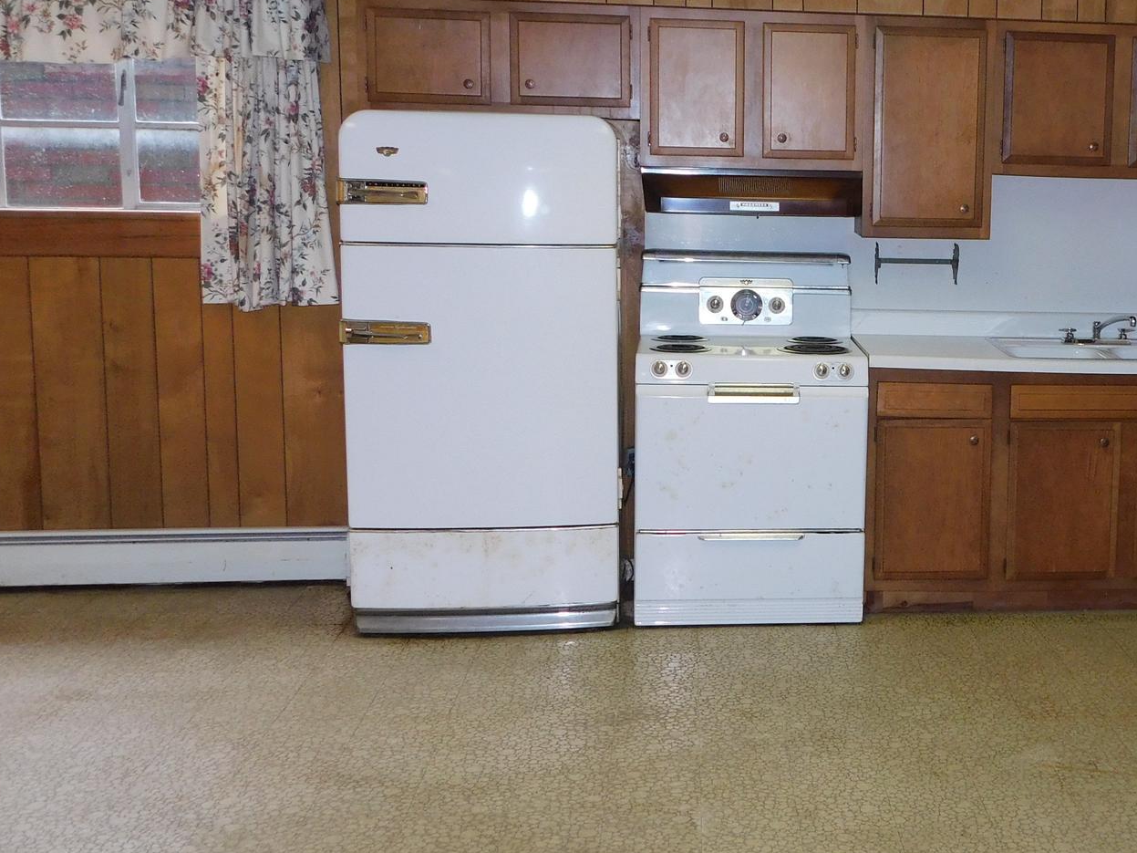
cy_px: 380
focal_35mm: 46
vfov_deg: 31.5
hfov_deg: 39.5
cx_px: 919
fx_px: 1511
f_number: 3.2
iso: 220
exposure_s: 1/30
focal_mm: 4.9
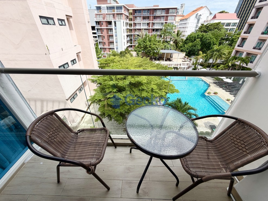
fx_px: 108
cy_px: 100
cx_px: 134
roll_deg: +0.8
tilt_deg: -33.0
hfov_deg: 102.1
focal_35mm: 14
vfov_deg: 85.7
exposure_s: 1/770
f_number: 2.2
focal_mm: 2.22
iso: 32
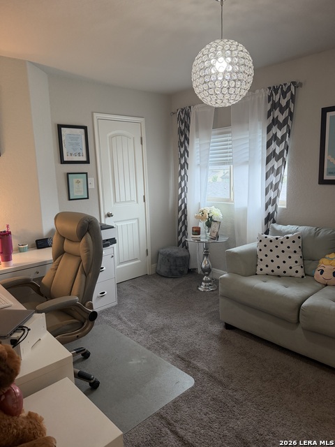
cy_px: 224
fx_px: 310
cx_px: 168
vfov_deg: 71.6
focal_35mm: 24
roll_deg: +1.4
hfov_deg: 56.8
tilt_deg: -8.6
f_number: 1.78
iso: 250
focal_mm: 6.76
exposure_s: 1/120
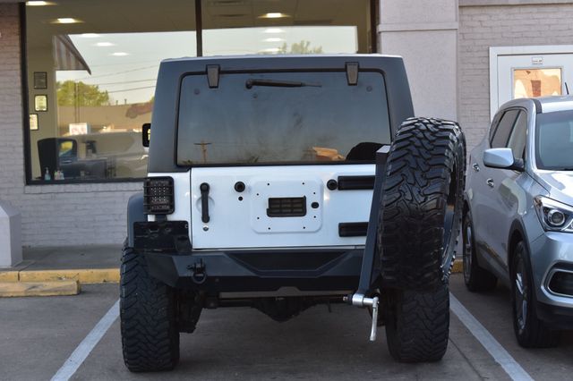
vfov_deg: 16.5
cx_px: 286
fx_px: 1312
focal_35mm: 82
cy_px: 190
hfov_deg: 24.6
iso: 400
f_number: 9
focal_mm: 55
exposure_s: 1/100
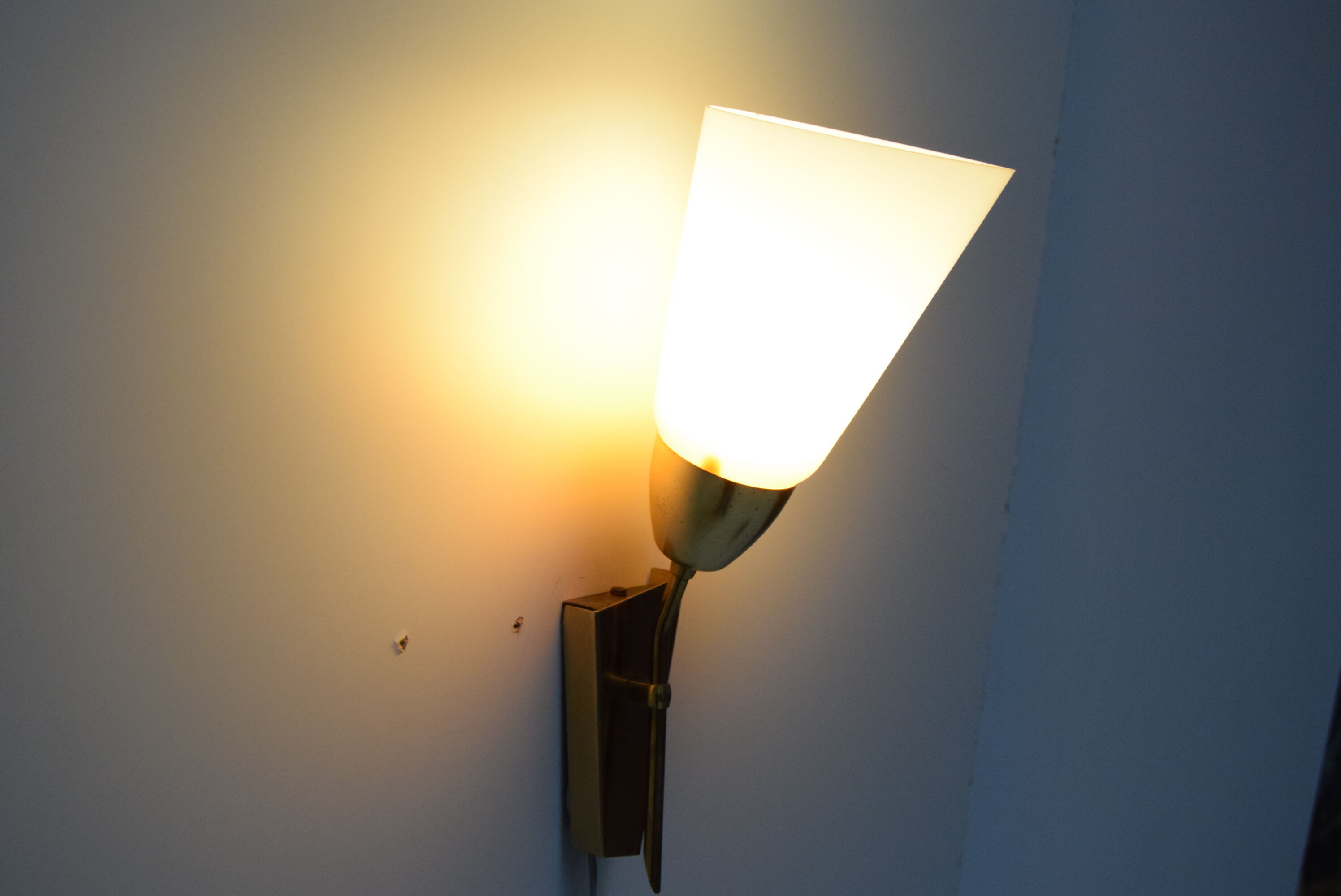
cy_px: 448
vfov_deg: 29.9
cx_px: 670
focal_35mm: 45
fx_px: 1677
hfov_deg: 43.6
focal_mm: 30
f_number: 5.6
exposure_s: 1/125
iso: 1600
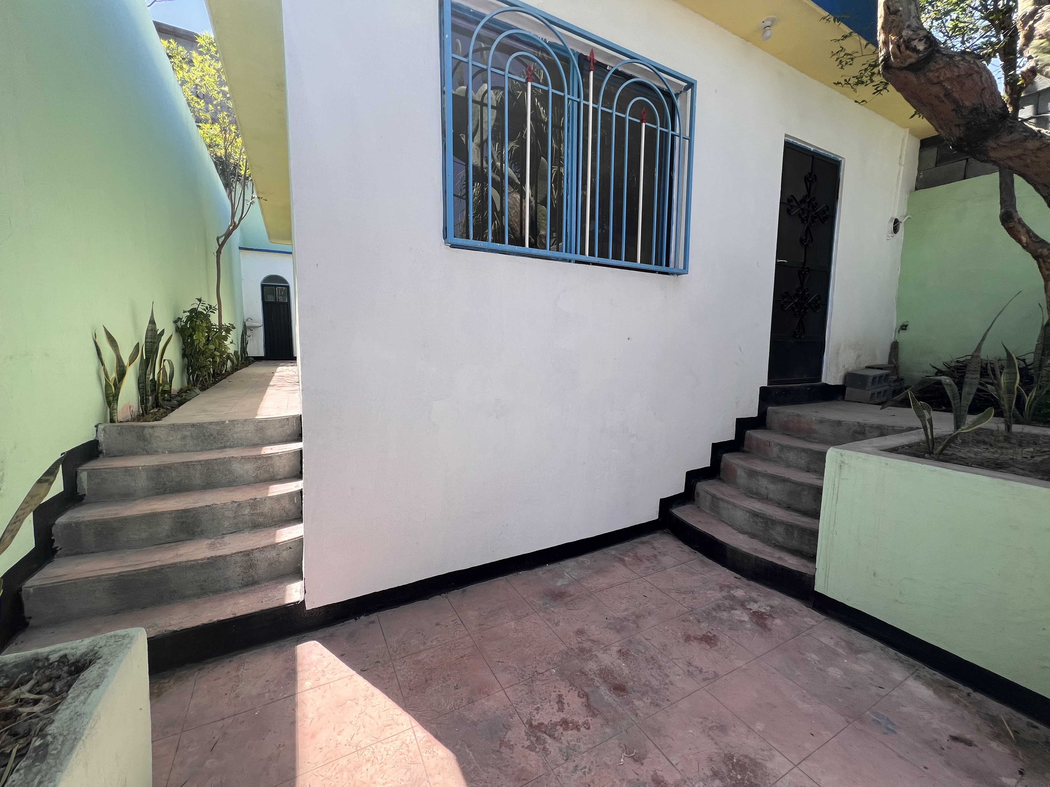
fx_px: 394
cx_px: 525
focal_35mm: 13
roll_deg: -0.3
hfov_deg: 106.2
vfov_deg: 89.9
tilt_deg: -3.2
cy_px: 394
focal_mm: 1.57
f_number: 1.8
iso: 32
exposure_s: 1/605
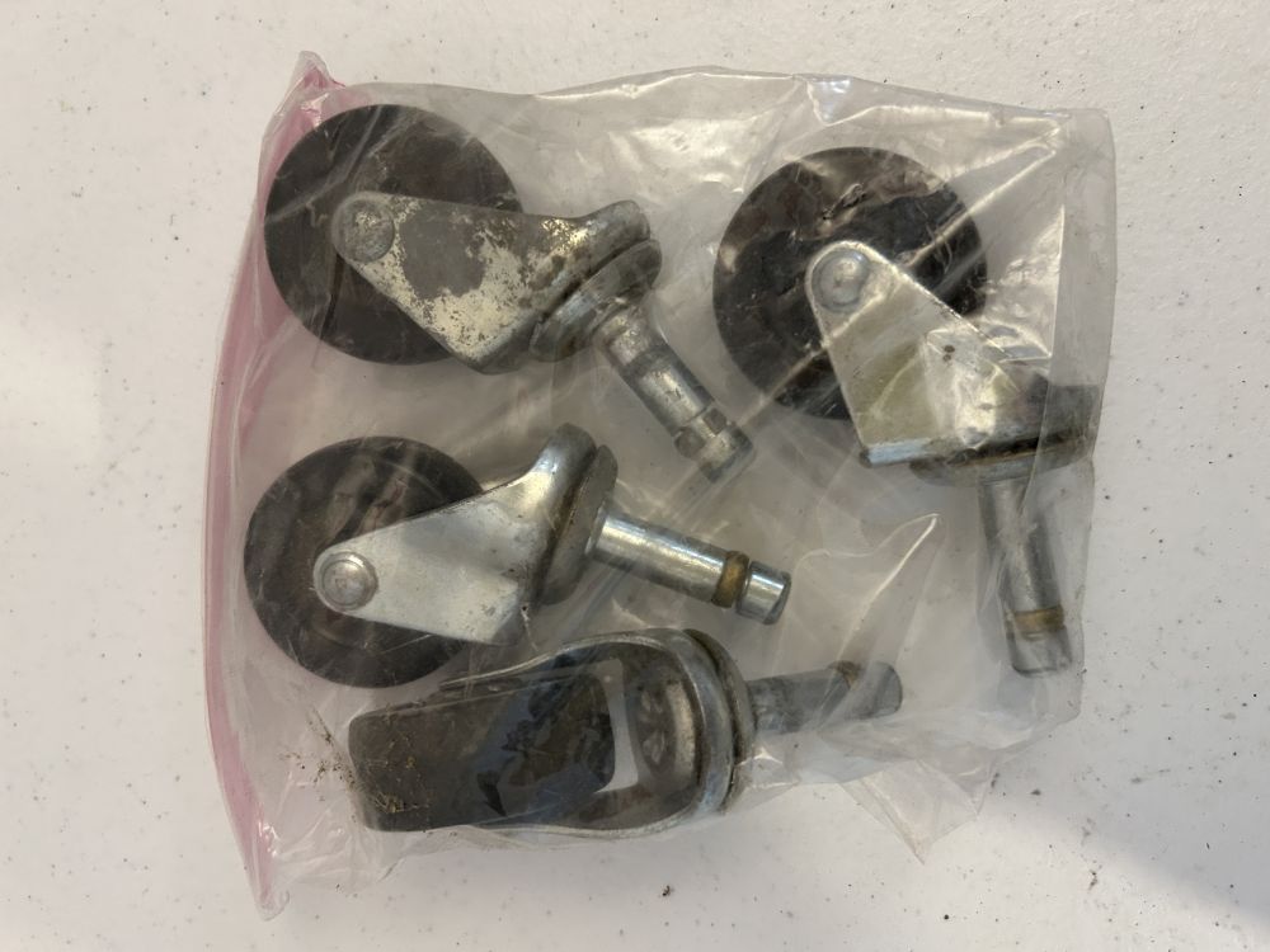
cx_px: 635
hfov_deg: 67.3
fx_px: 954
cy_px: 476
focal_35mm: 26
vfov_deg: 53.1
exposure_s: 1/60
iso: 320
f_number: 1.5
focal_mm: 5.7
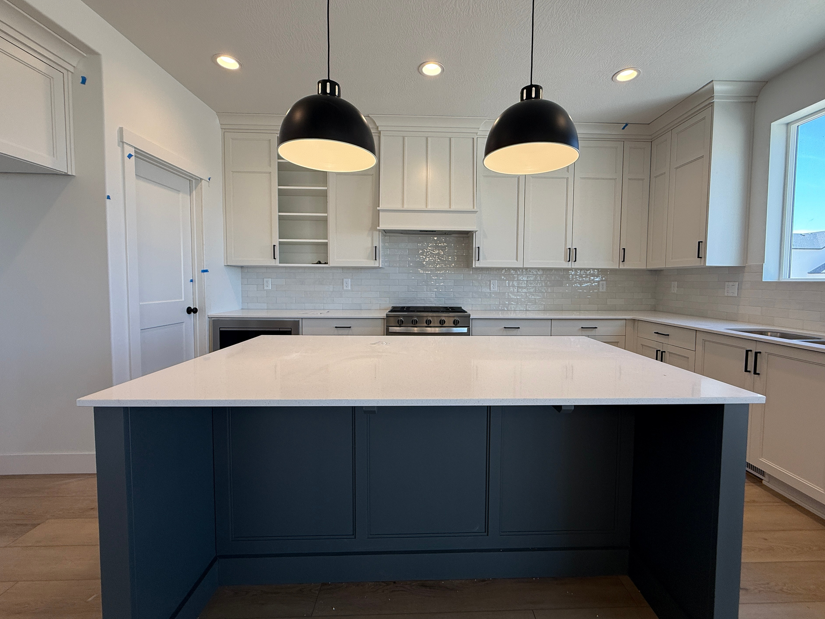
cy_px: 300
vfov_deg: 81.7
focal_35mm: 15
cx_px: 435
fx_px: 358
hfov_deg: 98.1
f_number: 2.2
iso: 64
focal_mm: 2.22
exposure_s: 1/120
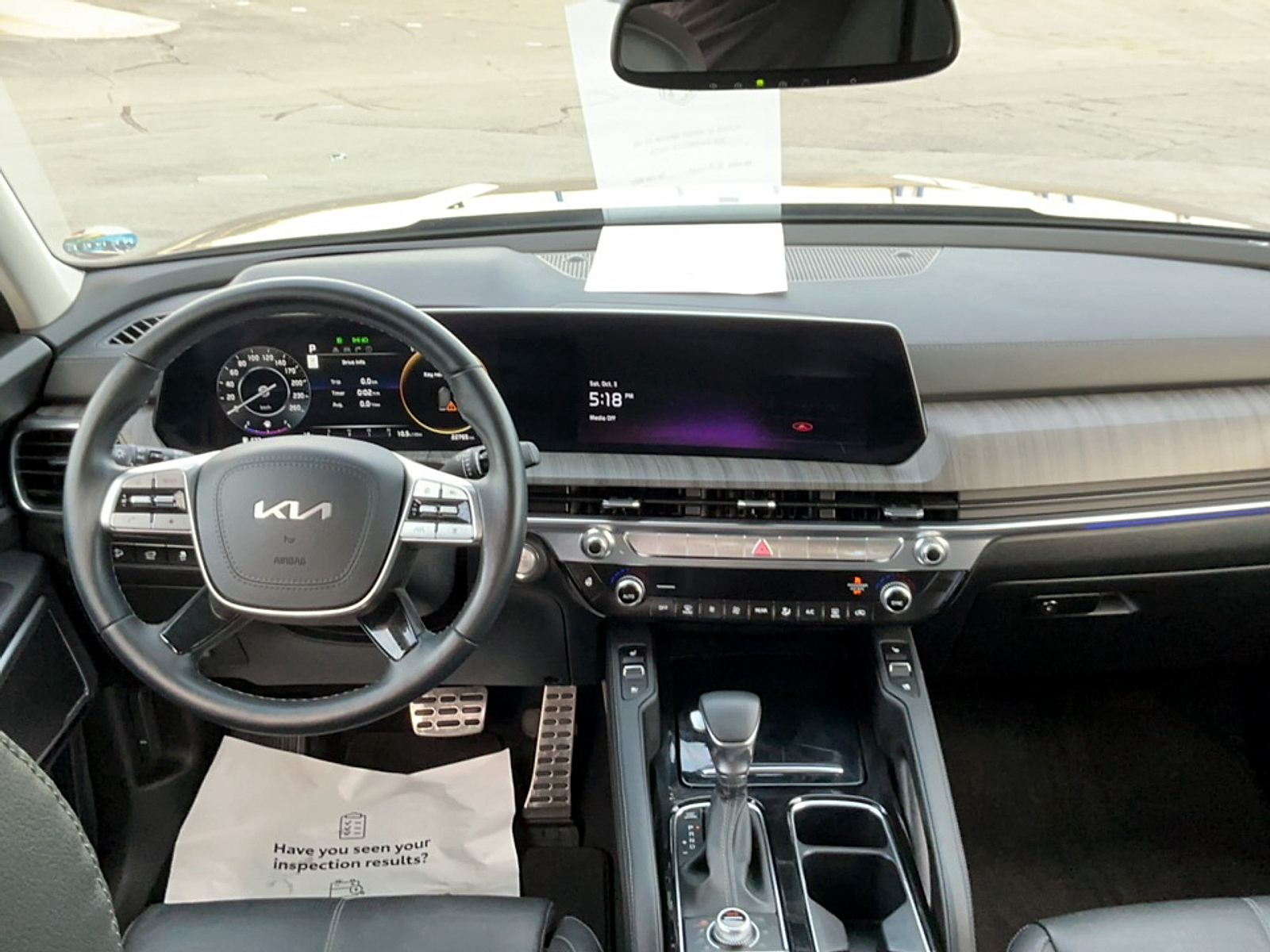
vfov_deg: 46.8
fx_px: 1101
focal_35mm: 30
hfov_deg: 60.0
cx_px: 635
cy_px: 476
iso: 80
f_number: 1.8
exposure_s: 1/60
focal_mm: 3
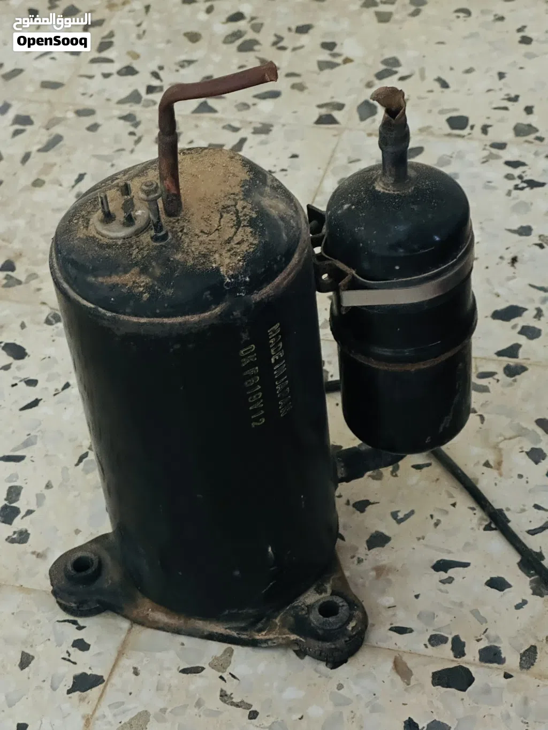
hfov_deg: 19.1
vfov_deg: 25.3
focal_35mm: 77
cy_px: 365
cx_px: 274
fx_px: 1625
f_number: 2.8
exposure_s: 1/34
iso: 1250
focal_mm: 9
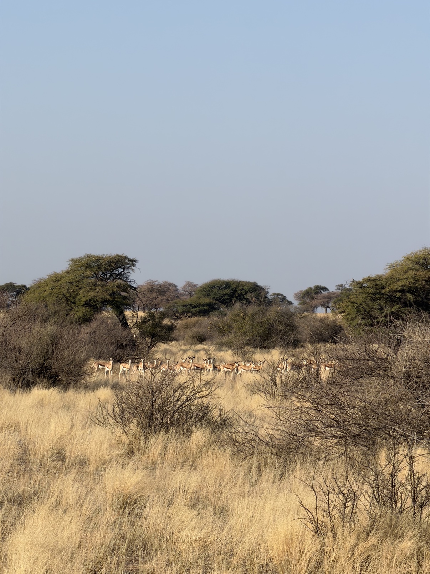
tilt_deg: -0.5
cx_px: 215
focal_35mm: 200
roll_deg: -0.7
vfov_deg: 9.9
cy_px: 287
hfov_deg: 7.4
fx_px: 3313
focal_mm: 16.89
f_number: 2.8
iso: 20
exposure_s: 1/631
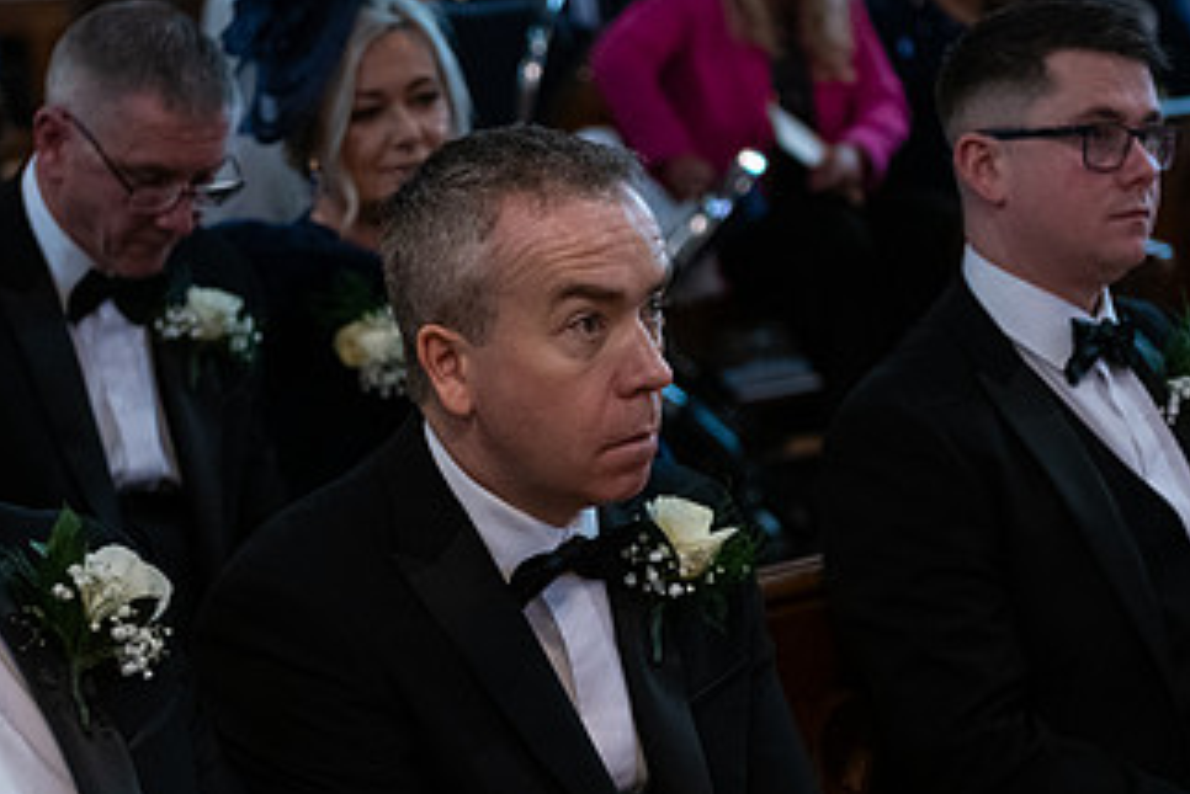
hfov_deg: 16.3
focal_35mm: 126
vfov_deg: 10.9
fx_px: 4167
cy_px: 441
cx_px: 613
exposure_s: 1/160
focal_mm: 70
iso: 1250
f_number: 3.5
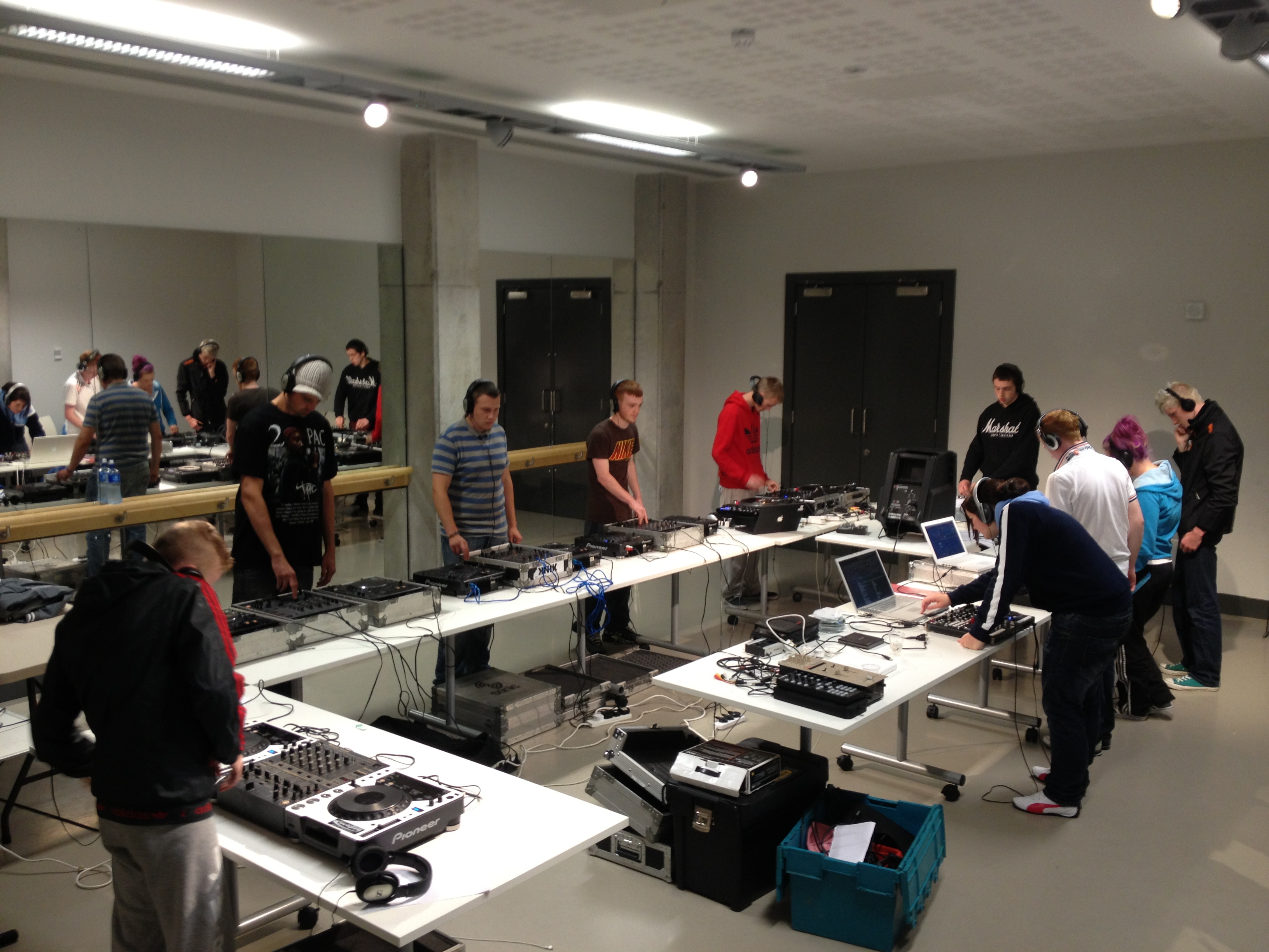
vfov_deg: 40.7
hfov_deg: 52.6
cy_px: 476
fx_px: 1283
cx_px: 634
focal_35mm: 35
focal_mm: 4.28
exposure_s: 1/20
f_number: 2.4
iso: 80
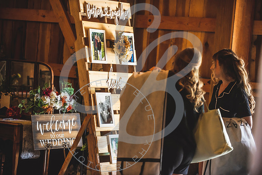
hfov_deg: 15.8
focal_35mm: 130
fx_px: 946
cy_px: 88
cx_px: 131
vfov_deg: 10.6
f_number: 2.8
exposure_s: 1/160
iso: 1250
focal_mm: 130
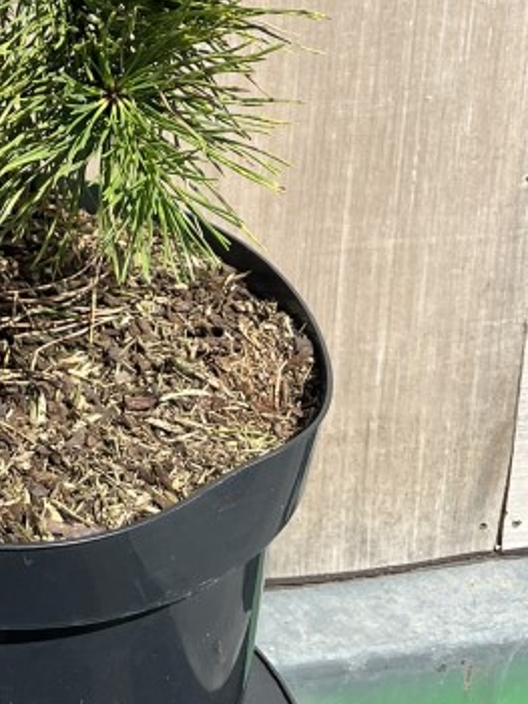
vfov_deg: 21.5
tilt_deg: -16.6
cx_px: -265
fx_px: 1628
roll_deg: +2.4
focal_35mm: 80
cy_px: -269
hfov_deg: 16.7
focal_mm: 5.1
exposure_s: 1/2967
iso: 50
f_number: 1.6
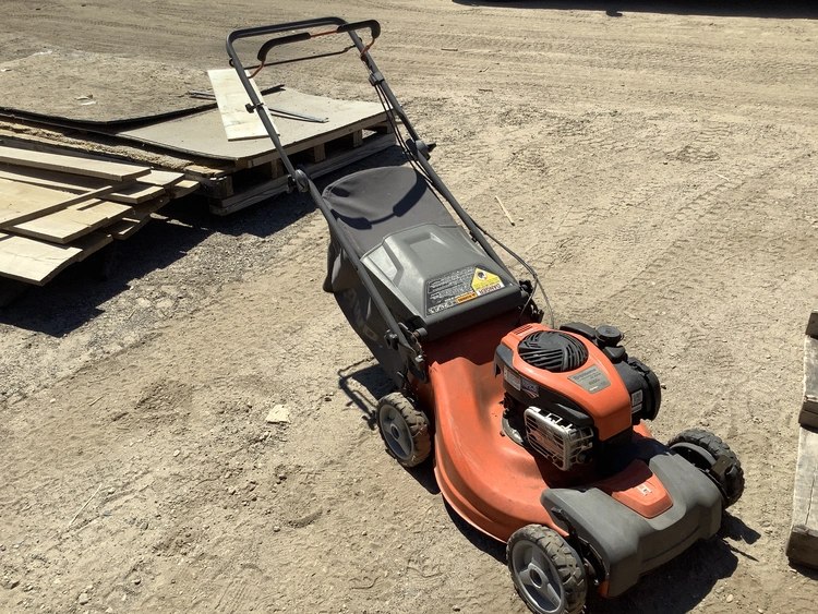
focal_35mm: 31
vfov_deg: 45.5
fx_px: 733
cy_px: 307
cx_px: 409
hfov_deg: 58.3
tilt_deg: -29.5
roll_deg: +0.7
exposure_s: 1/1664
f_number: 2.4
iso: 25
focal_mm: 3.3
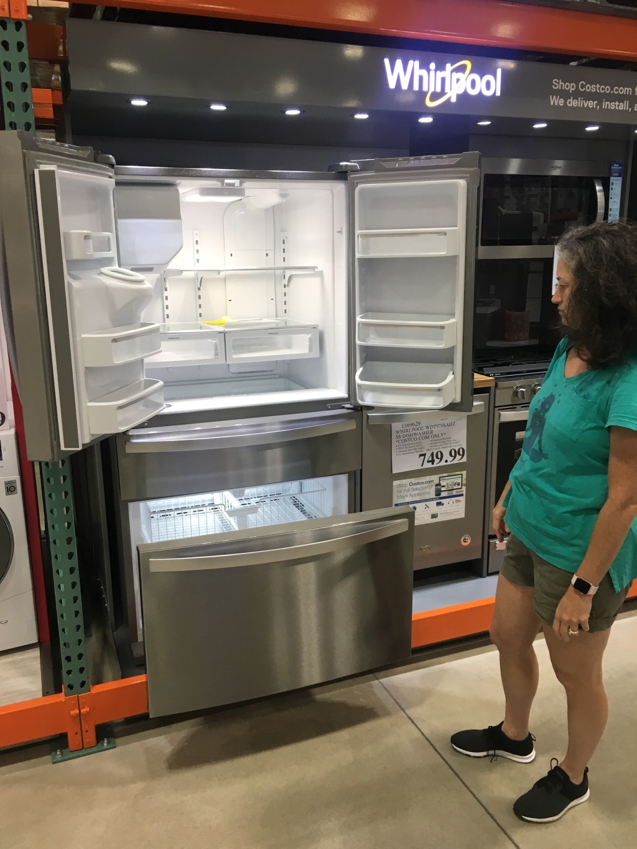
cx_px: 318
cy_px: 424
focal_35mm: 29
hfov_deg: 48.2
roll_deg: +1.2
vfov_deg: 61.7
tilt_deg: -14.2
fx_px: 711
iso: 32
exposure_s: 1/30
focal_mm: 4.15
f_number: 2.2
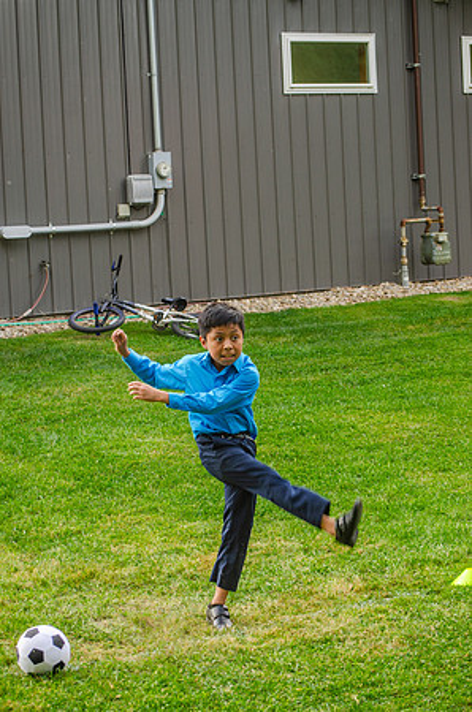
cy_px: 356
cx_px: 236
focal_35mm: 82
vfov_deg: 24.7
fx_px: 1630
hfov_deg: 16.5
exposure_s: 1/125
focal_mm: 55
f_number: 5.6
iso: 200
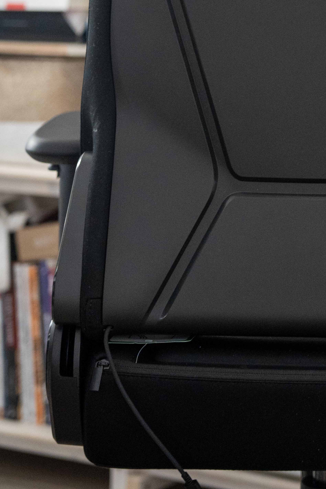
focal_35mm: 120
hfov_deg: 11.3
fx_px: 1626
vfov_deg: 16.6
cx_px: 346
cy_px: -39
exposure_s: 1/100
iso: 2500
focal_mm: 48.7
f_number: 2.8
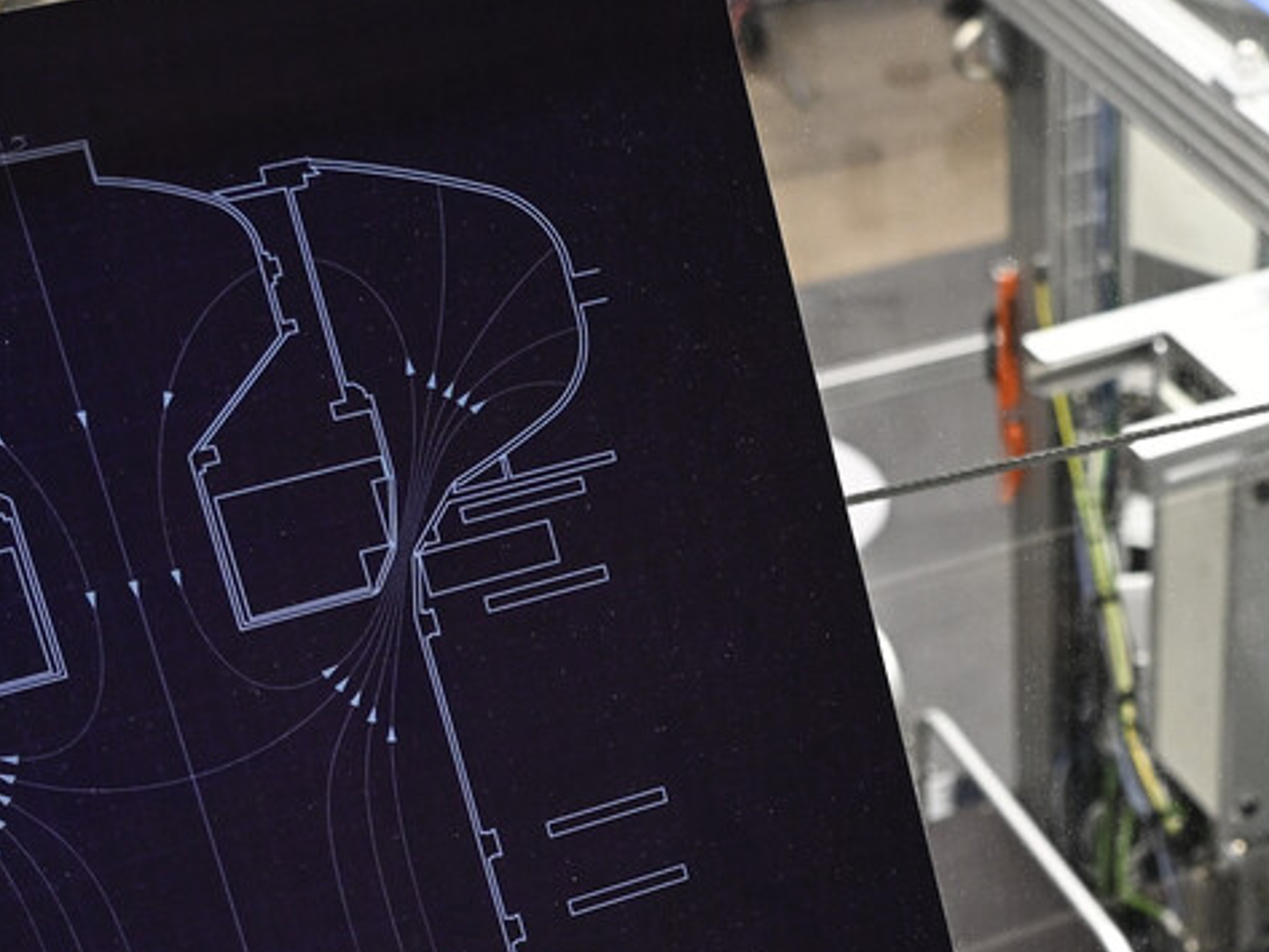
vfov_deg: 18.7
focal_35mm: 78
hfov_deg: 24.3
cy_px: 768
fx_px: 2860
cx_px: 1154
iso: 1000
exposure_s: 1/100
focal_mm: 24
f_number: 4
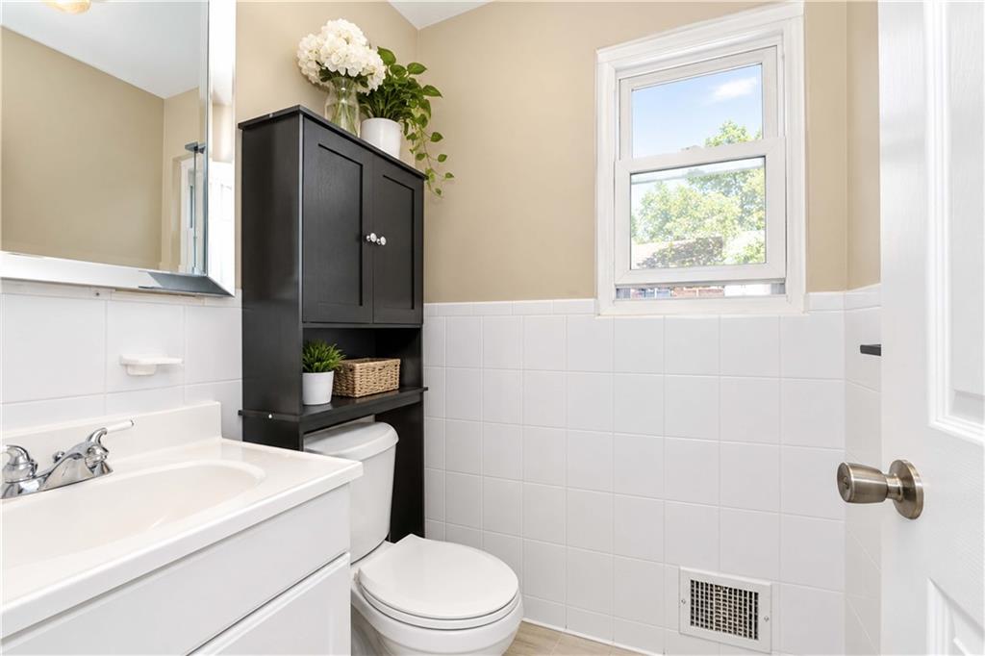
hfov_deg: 100.4
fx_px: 410
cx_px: 492
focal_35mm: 15
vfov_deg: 77.3
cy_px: 328
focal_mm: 10
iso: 1600
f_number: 9
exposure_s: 1/60
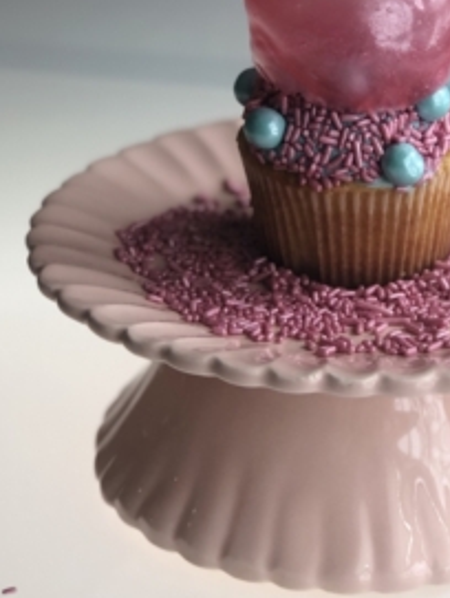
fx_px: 1816
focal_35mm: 105
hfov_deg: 14.1
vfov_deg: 18.7
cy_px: 227
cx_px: 352
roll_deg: +0.8
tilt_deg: -23.8
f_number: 2.8
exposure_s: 1/40
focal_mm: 6.6
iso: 25
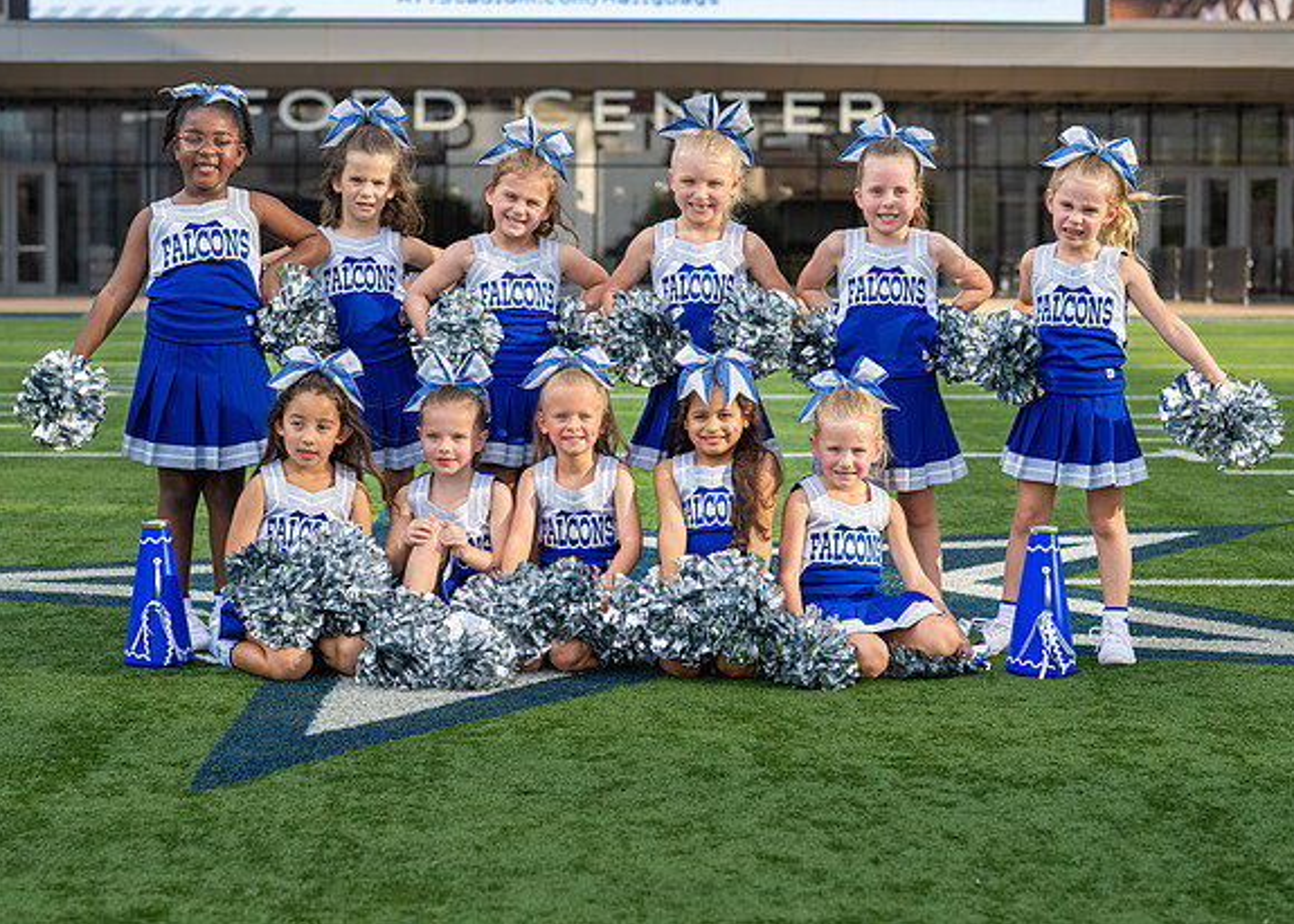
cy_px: 432
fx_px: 2610
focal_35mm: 71
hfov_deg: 27.8
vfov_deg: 20.1
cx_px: 610
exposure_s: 1/1250
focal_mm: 50
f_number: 2.8
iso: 125
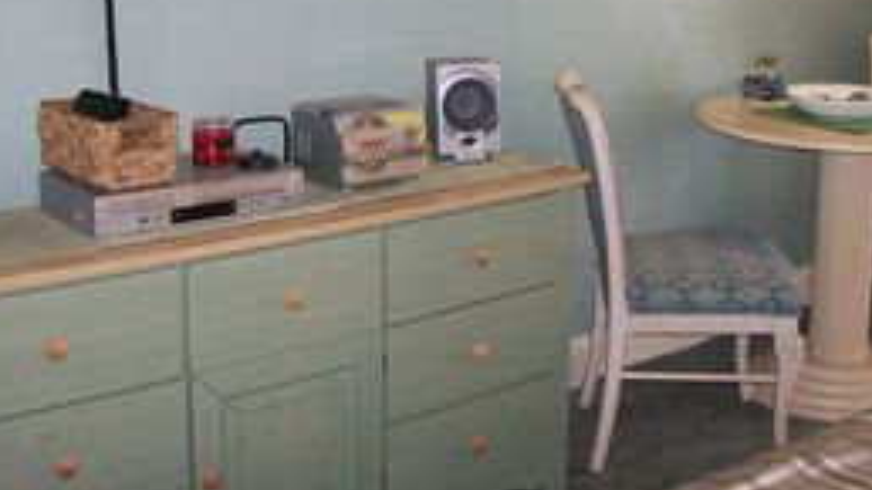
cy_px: 37
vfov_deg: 20.9
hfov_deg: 37.2
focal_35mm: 56
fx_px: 1295
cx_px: 473
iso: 140
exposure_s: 1/64
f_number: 2.7
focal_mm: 6
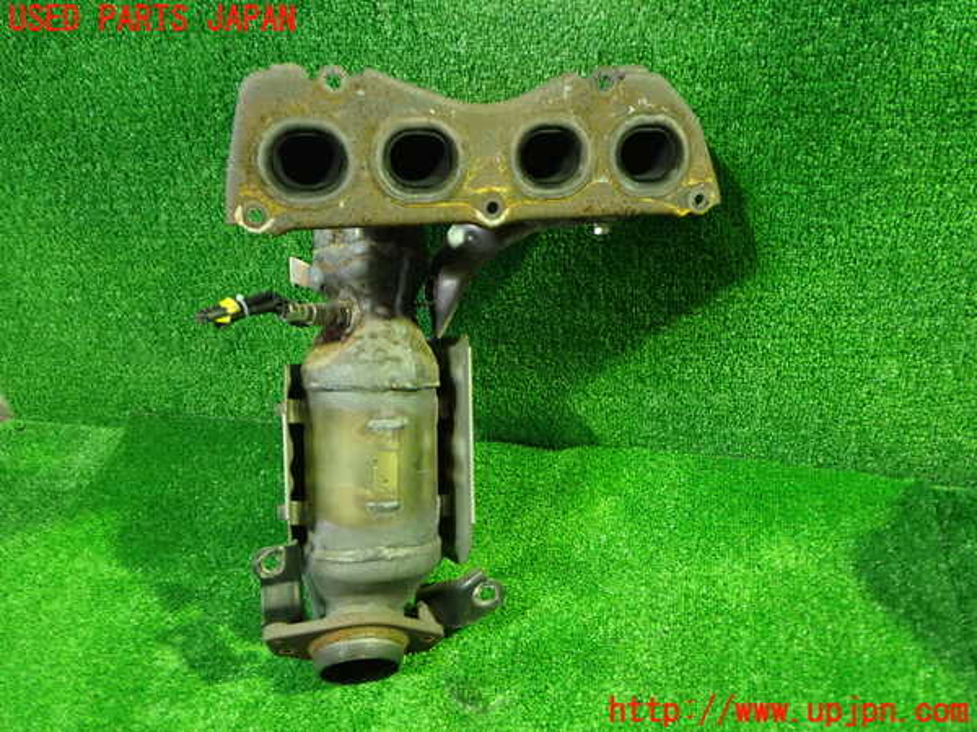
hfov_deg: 60.0
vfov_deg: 46.8
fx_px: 847
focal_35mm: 30
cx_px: 488
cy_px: 366
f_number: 2.3
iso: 800
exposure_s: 1/25
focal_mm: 5.4
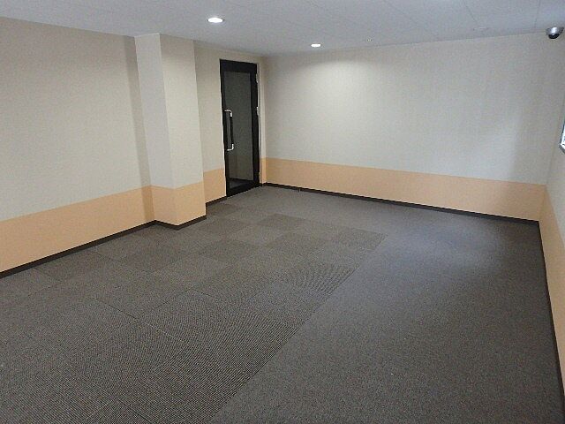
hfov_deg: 79.0
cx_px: 282
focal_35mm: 21
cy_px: 212
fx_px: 343
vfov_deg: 63.4
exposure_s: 1/30
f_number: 3.5
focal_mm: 3.7
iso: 640
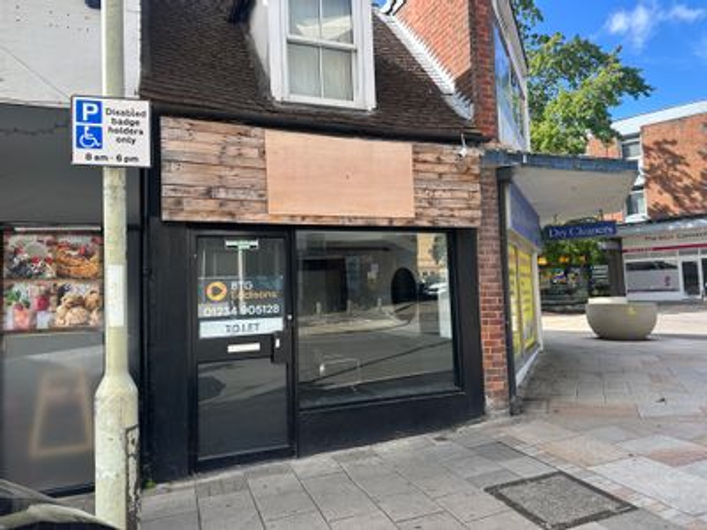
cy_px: 265
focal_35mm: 24
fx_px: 490
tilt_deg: +3.8
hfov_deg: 71.6
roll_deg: +1.9
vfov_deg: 56.8
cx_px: 354
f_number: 1.78
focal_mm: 6.86
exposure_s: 1/1131
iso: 80
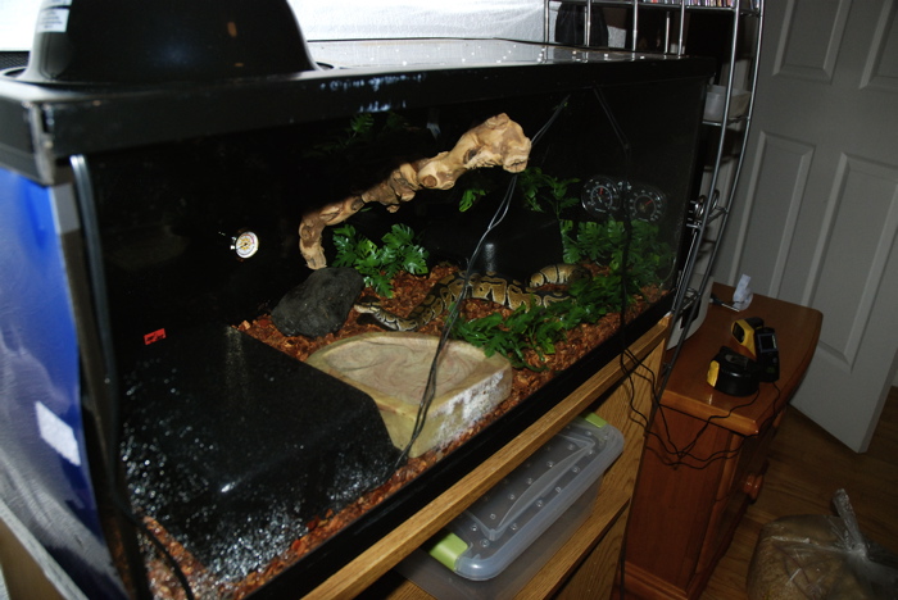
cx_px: 449
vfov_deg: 48.0
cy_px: 300
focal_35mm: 27
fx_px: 674
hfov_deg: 67.3
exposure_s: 1/125
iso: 500
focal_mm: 18
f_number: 6.3
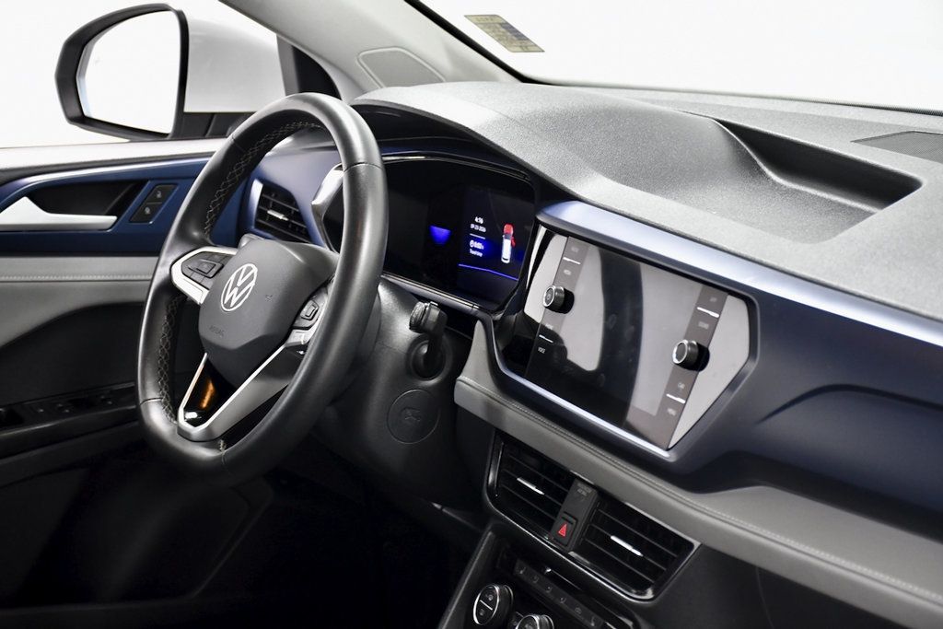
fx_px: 2043
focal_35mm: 78
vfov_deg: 17.5
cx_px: 472
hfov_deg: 26.0
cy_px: 314
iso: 2000
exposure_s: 1/80
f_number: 5.6
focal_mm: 52
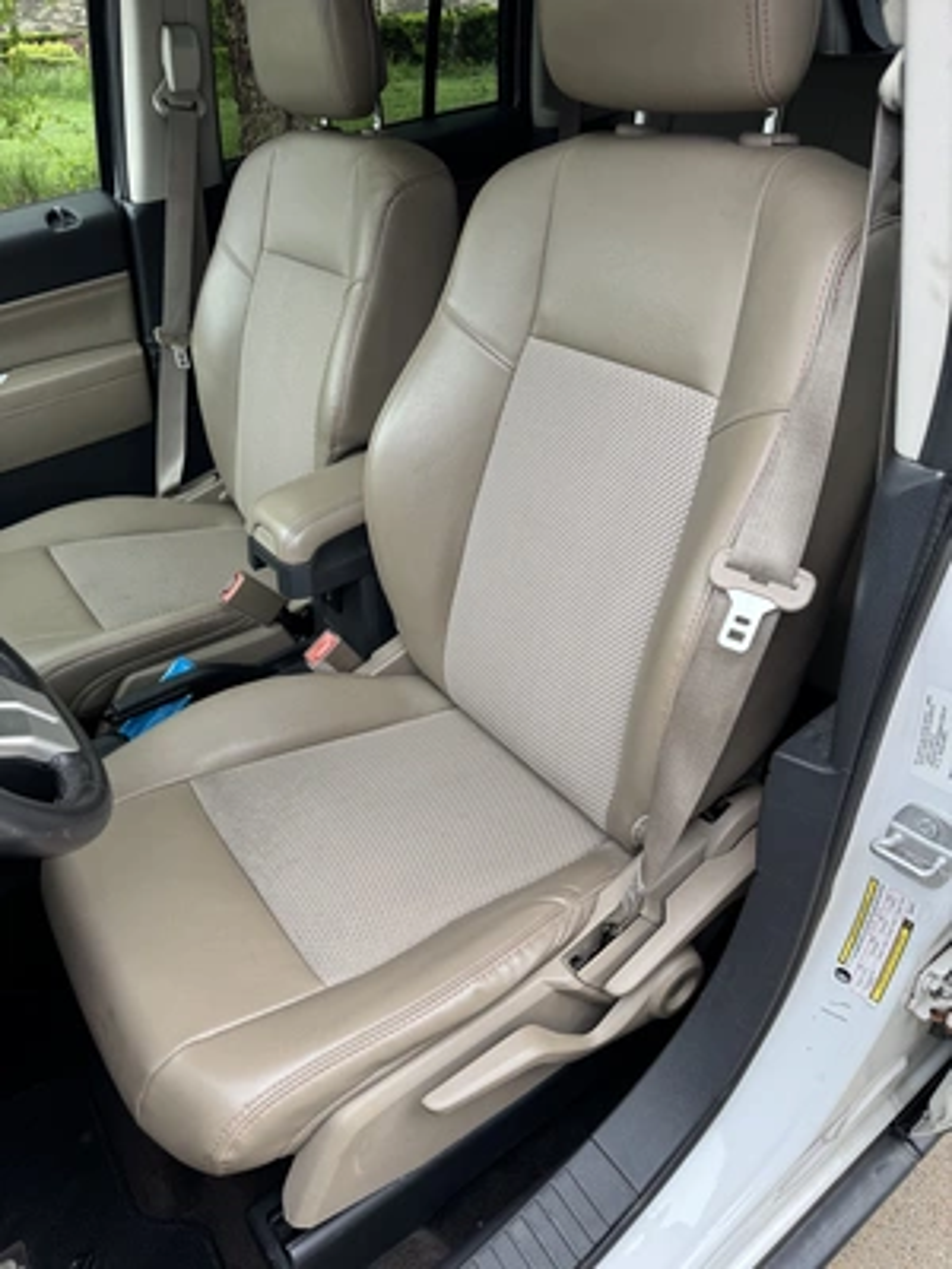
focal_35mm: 24
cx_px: 476
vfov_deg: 71.6
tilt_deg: -34.2
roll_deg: +2.6
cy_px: 634
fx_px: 880
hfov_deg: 56.8
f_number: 1.78
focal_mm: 6.76
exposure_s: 1/315
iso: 80
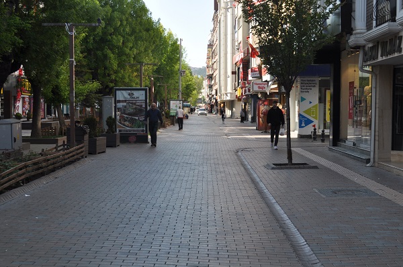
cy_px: 134
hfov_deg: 36.9
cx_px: 202
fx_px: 604
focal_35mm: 54
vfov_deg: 25.0
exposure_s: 1/200
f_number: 7.1
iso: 200
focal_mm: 36
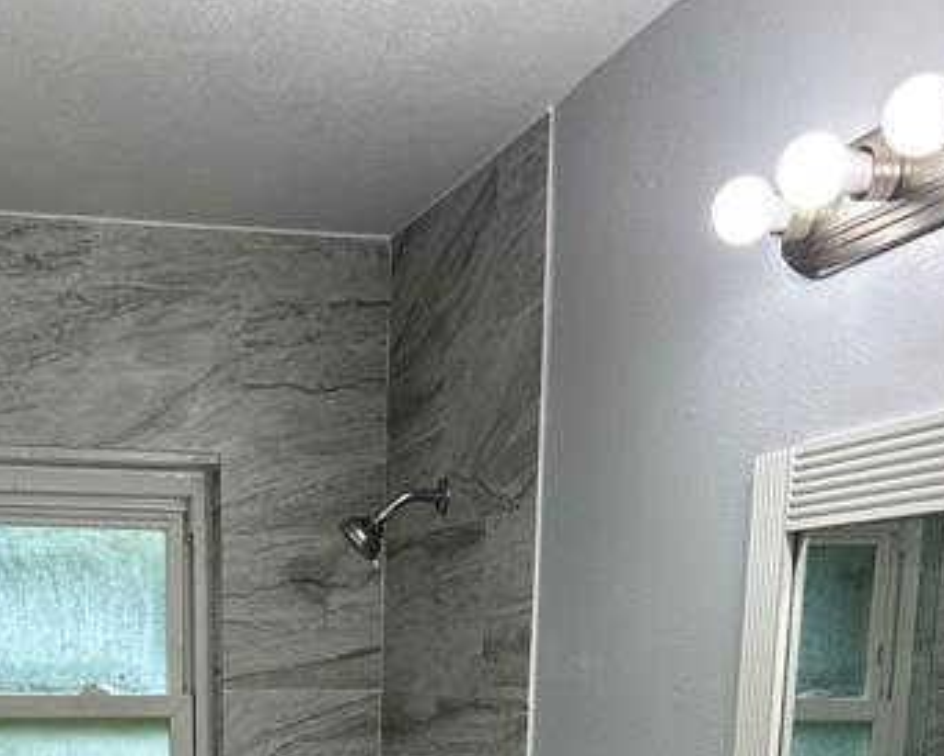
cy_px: 960
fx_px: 1593
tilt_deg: -10.8
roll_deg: -1.8
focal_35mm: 57
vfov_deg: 23.8
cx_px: 320
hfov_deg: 32.7
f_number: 1.5
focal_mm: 5.7
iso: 50
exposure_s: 1/120
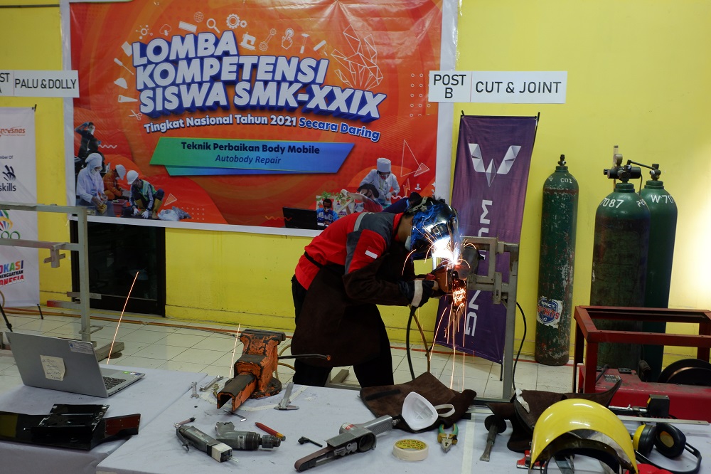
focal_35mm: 36
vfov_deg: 36.8
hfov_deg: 53.1
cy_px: 237
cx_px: 356
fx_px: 711
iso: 640
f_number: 8
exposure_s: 1/6
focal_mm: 24.3
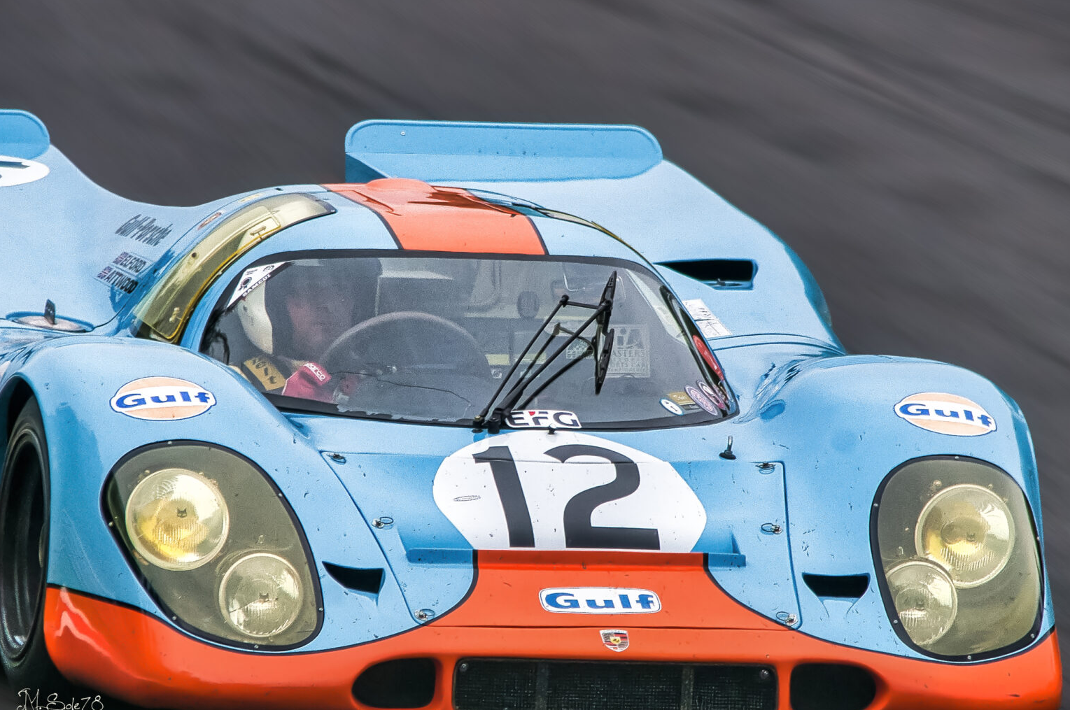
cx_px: 523
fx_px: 33540
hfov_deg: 1.8
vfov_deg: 1.2
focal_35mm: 1130
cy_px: 323
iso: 500
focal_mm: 450
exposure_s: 1/1000
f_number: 9
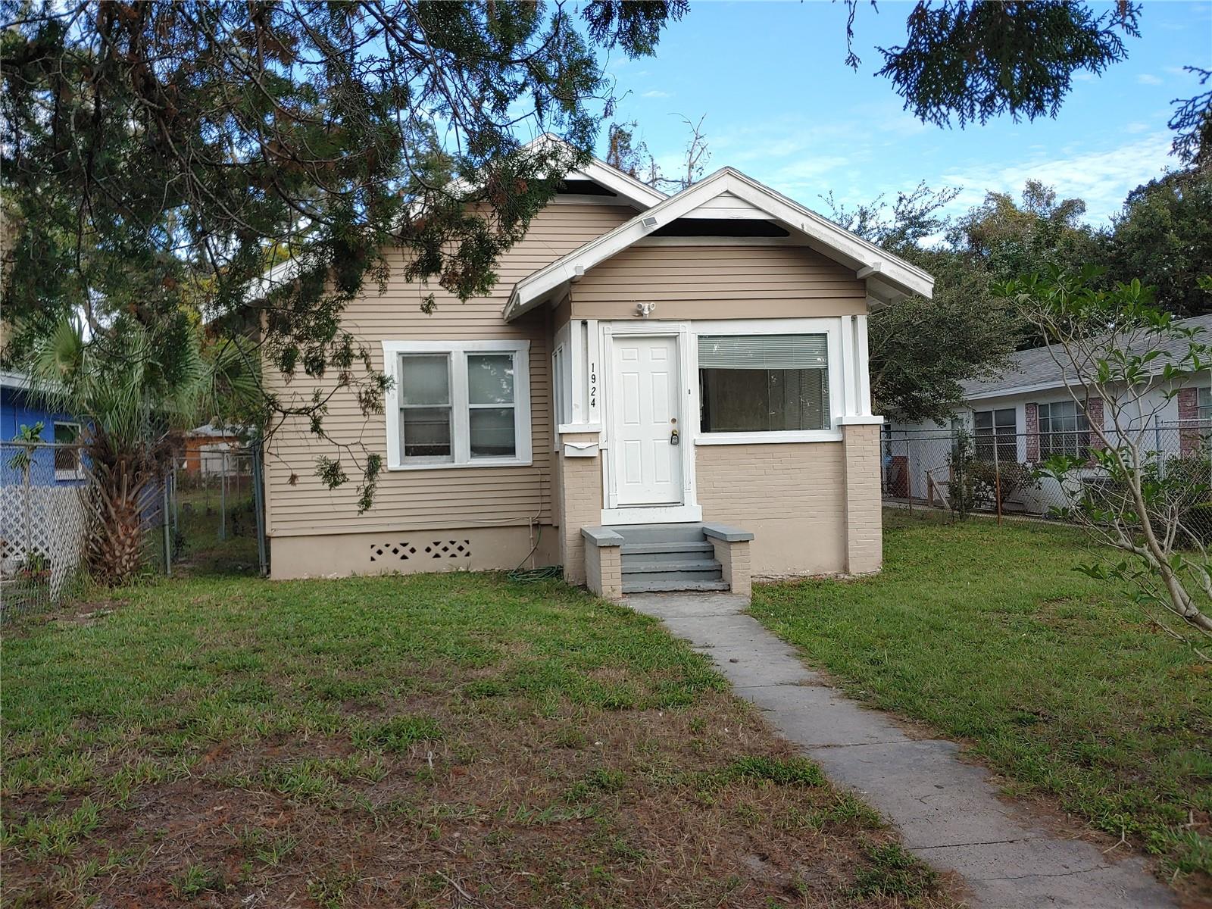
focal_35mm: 25
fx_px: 875
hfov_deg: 69.4
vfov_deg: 54.9
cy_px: 454
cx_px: 606
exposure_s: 1/725
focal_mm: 4.23
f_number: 1.5
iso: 50
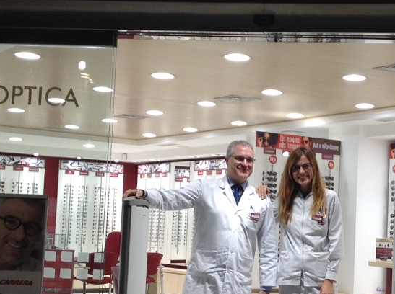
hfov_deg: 23.4
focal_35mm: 83
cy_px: 174
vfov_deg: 17.7
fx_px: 945
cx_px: 295
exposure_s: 1/100
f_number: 2.4
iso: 64
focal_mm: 4.28
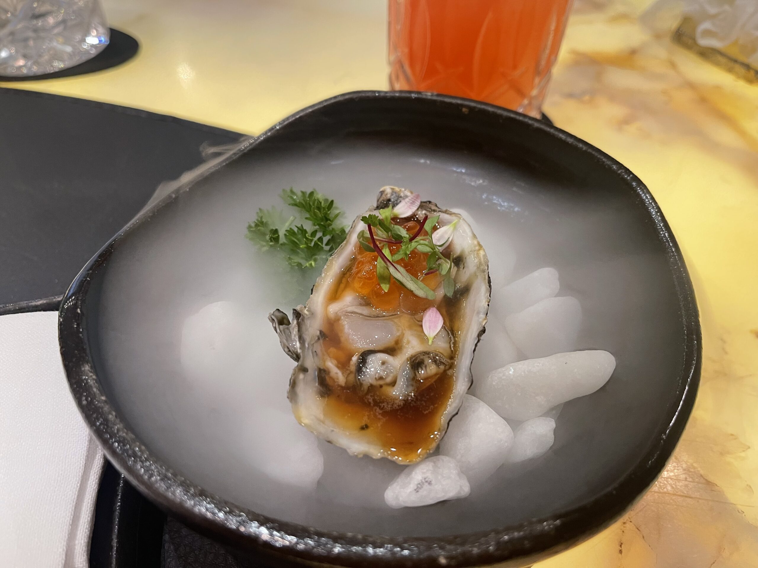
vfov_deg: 53.1
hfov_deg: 67.3
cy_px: 284
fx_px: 569
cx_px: 379
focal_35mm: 26
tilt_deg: -47.6
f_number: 1.6
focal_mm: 5.1
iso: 320
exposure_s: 1/60
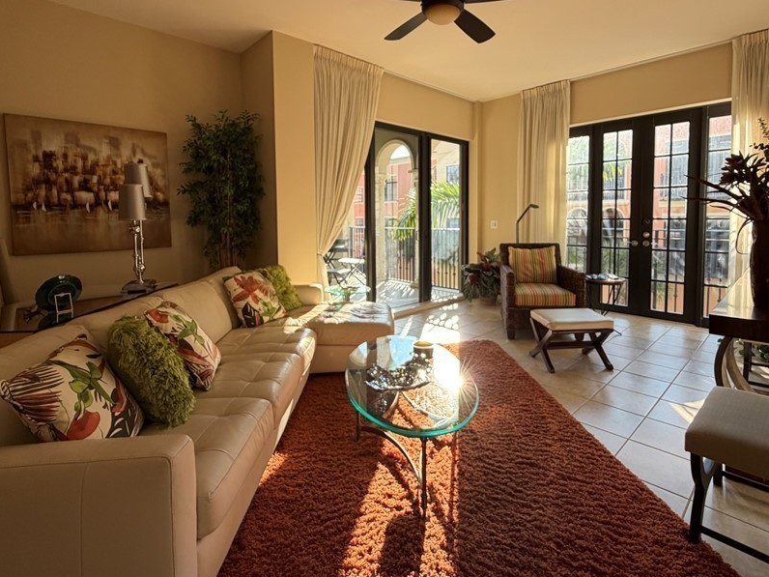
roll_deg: +0.2
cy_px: 240
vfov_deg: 71.1
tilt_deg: -3.9
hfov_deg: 87.6
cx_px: 409
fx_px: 400
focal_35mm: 18
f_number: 2.2
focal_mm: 2.22
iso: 80
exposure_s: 1/121
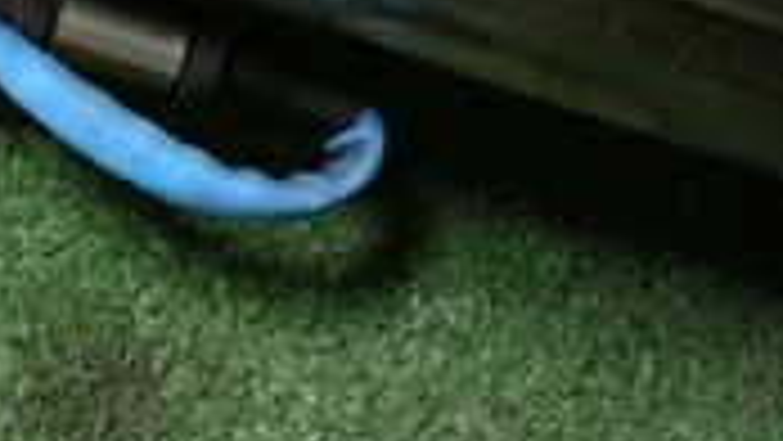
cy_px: -248
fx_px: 2347
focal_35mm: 113
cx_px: -356
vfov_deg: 10.3
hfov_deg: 17.3
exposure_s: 1/30
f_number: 2.3
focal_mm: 5.4
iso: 200
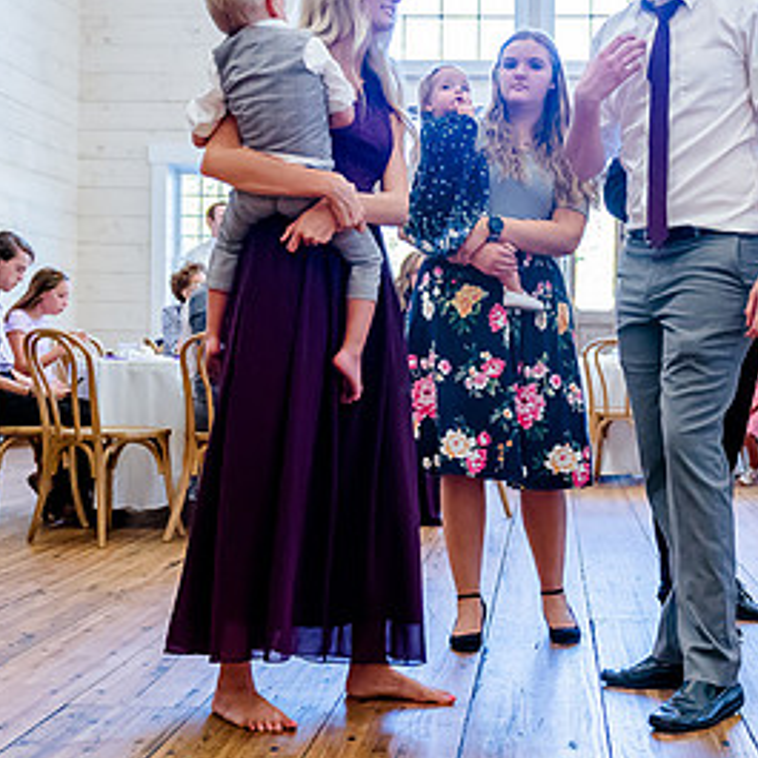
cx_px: 500
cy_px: 340
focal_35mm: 57
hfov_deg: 29.9
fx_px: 1412
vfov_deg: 30.0
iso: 2500
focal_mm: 24
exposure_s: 1/640
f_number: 2.8
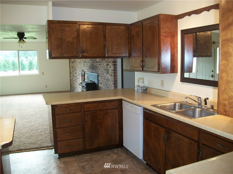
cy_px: 87
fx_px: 215
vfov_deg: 44.2
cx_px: 116
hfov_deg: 56.8
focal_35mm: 32
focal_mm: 5.7
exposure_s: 1/30
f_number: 2.9
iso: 160
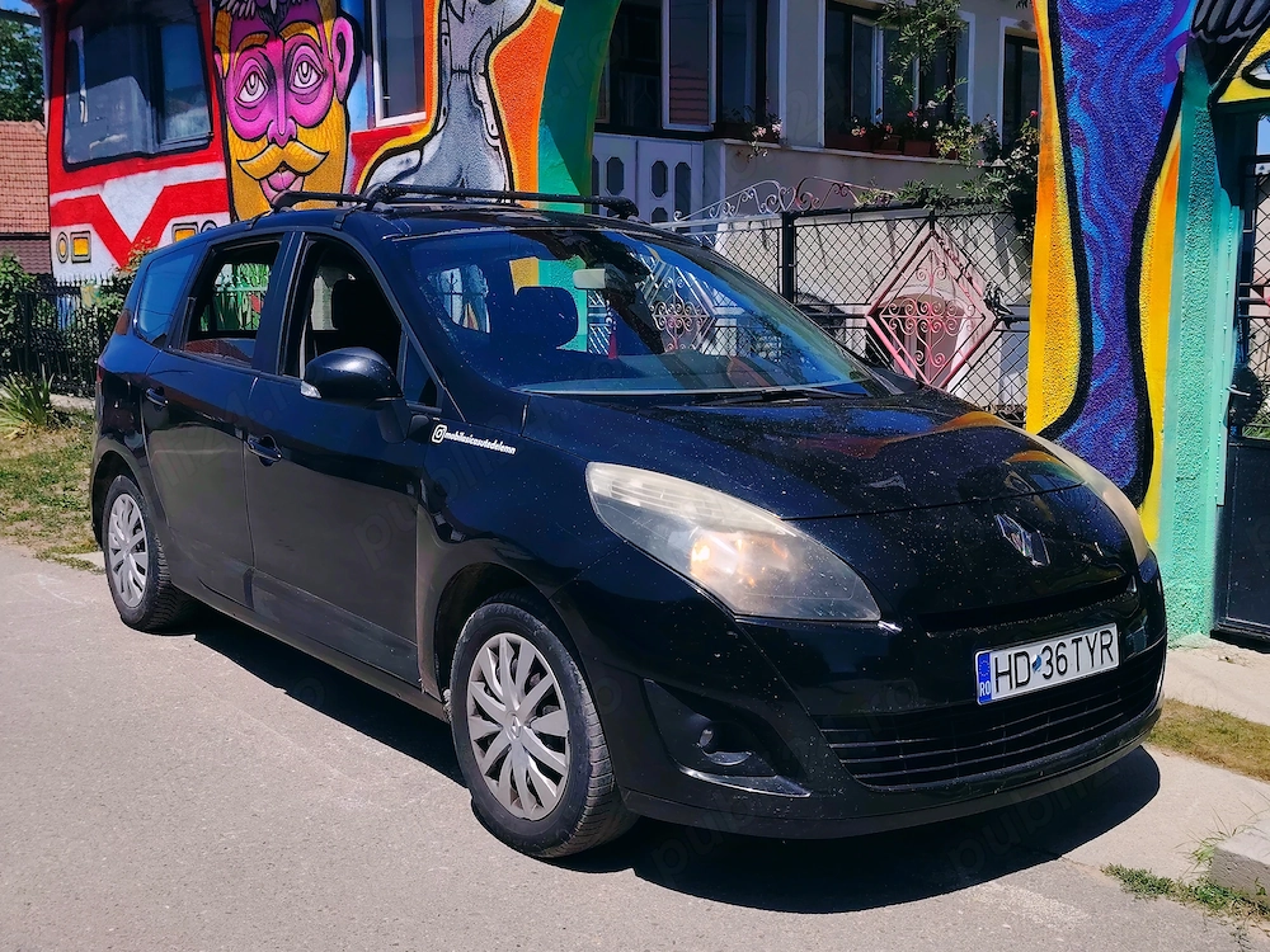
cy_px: 476
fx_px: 1357
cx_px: 635
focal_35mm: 37
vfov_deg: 38.7
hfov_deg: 50.1
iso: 100
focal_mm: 5.25
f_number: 1.75
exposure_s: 1/2410
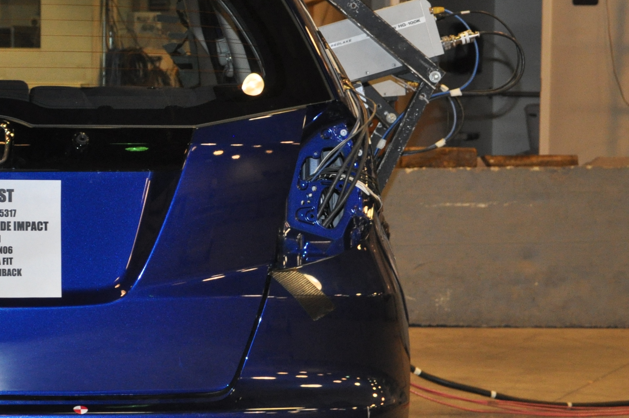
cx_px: 37
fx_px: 2443
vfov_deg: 9.8
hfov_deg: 14.5
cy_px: 210
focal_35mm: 140
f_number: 5.3
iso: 800
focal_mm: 42
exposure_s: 1/60
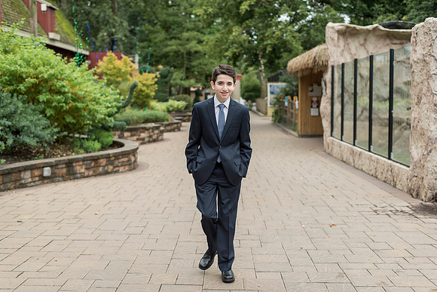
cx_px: 218
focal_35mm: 50
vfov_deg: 27.0
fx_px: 607
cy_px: 146
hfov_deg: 39.6
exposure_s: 1/1000
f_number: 2.8
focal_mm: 50
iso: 400
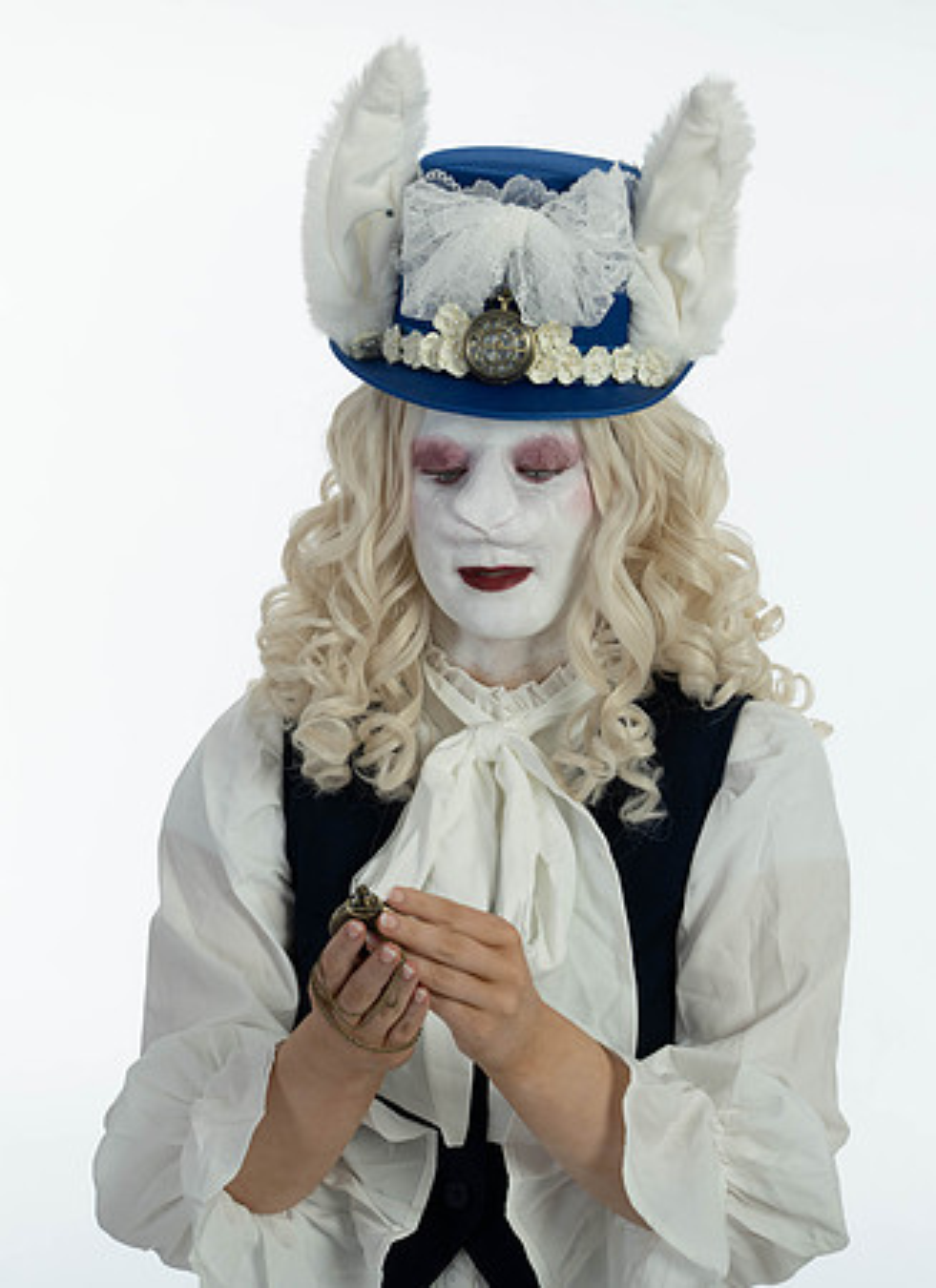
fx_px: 3689
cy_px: 632
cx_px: 279
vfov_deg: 19.8
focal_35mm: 100
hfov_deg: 14.4
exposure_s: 1/125
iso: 100
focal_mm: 67
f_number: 9
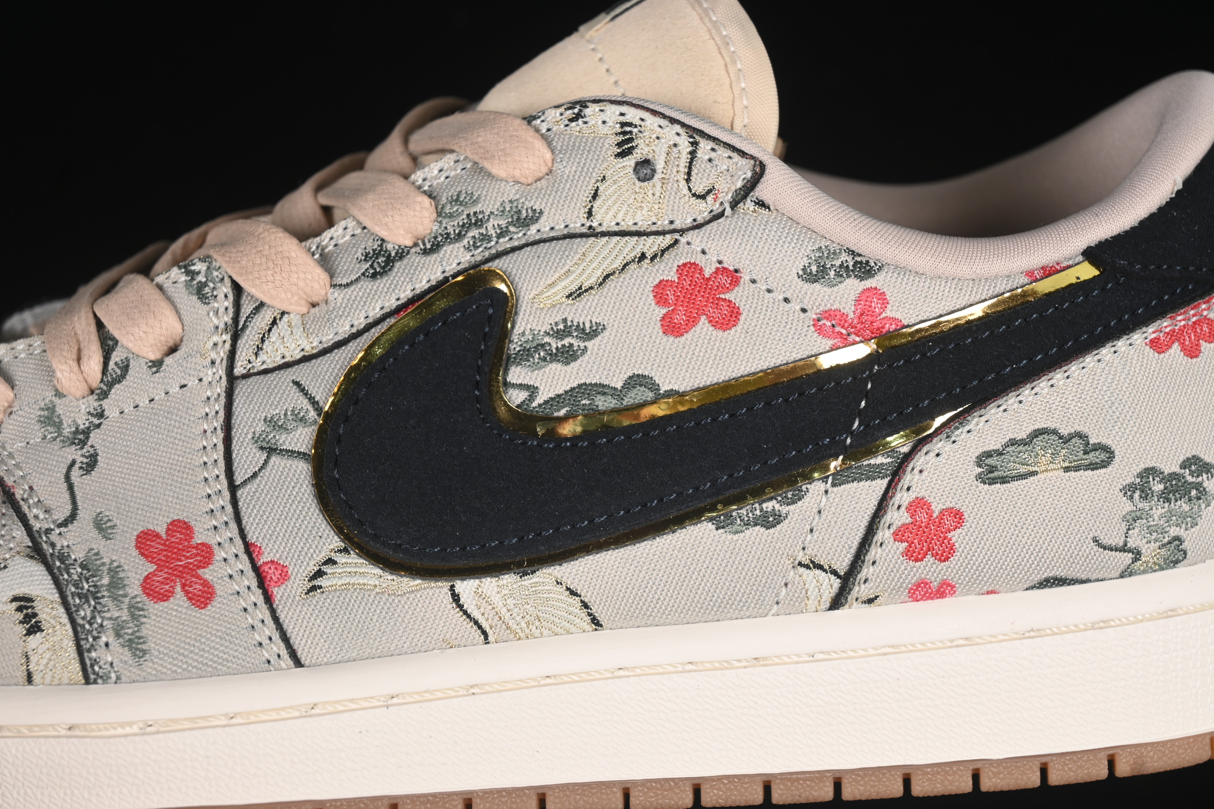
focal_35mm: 75
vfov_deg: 18.2
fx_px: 2529
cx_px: 607
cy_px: 404
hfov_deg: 27.0
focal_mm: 50
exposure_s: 1/80
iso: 160
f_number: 7.1
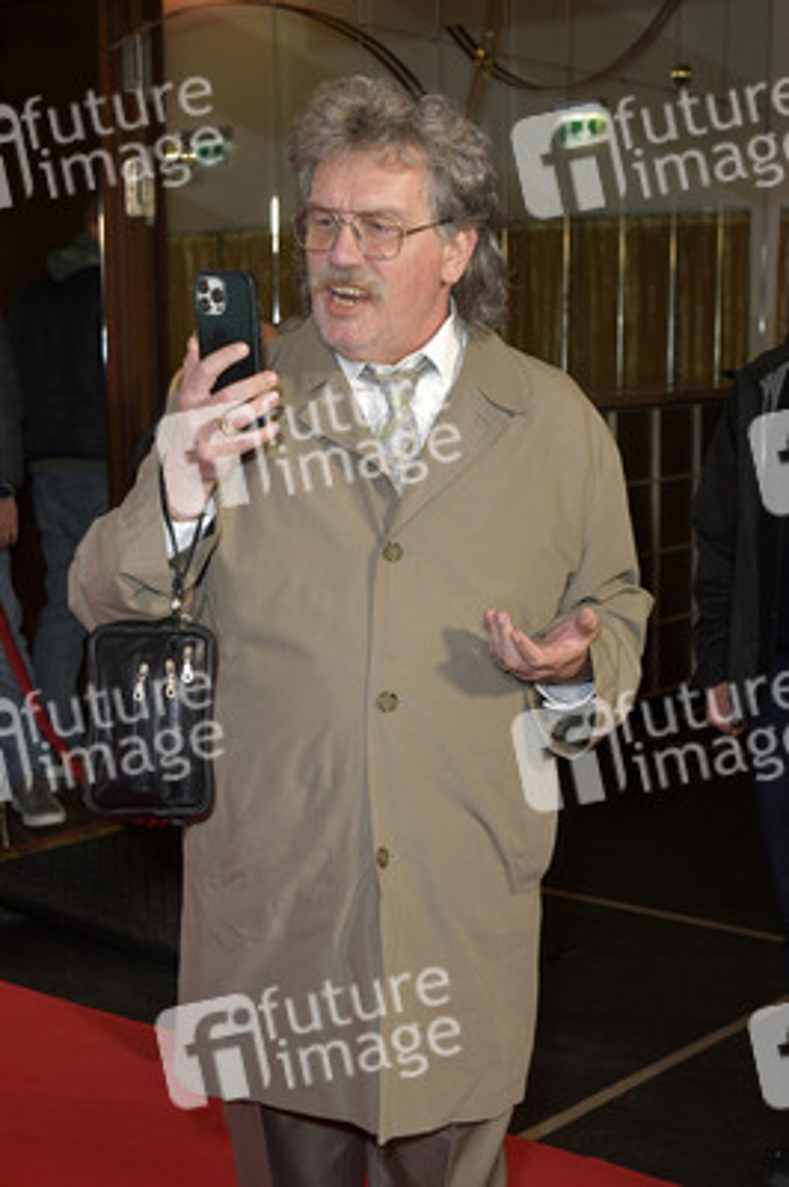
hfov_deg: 28.0
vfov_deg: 41.1
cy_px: 594
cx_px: 394
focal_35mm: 48
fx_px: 1581
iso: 1250
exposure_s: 1/200
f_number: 6.3
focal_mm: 48
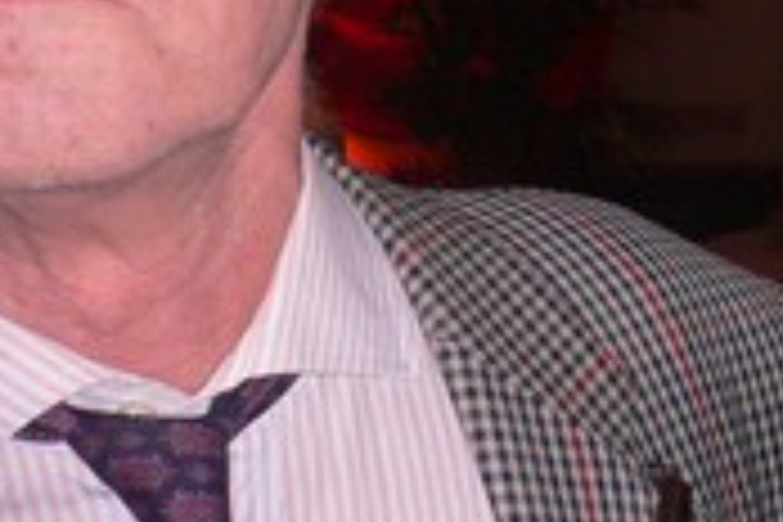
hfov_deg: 14.9
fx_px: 2914
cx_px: 868
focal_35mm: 134
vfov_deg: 10.1
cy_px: -94
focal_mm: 5.8
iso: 100
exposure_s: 1/60
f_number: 2.8
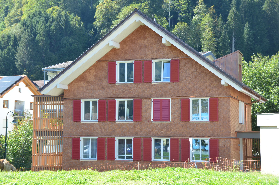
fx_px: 557
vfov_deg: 18.8
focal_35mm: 72
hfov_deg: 28.1
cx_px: 140
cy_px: 92
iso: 200
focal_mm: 48
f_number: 6.3
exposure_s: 1/160
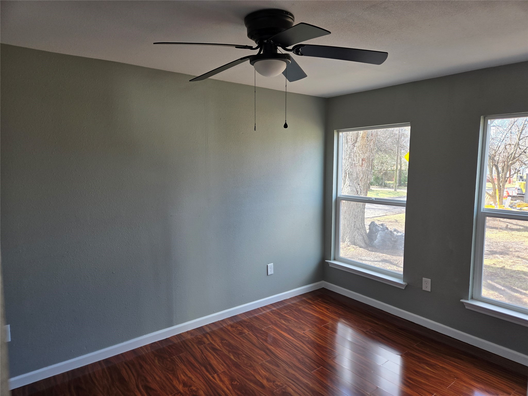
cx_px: 264
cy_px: 198
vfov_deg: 58.9
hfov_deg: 73.9
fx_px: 351
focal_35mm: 23
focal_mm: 5.4
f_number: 1.8
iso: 50
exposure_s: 1/120
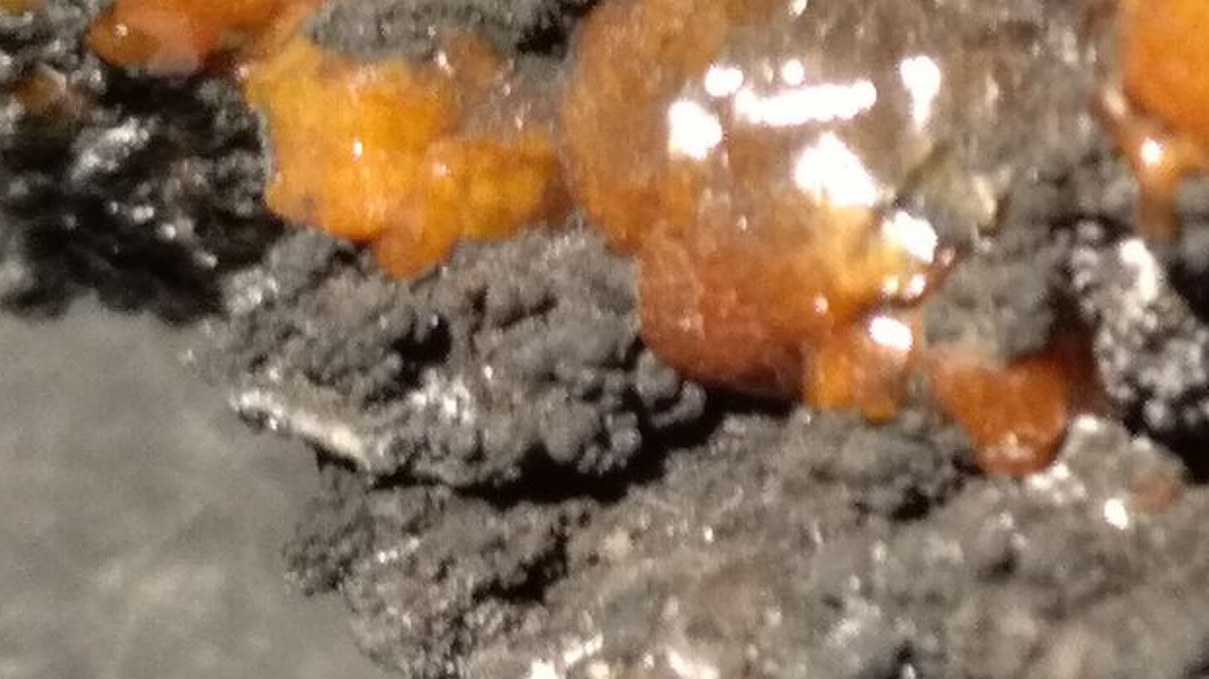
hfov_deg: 26.4
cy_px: -70
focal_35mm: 73
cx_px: 1374
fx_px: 2340
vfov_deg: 16.0
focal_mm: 3.54
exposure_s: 1/33.3
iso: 295
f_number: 2
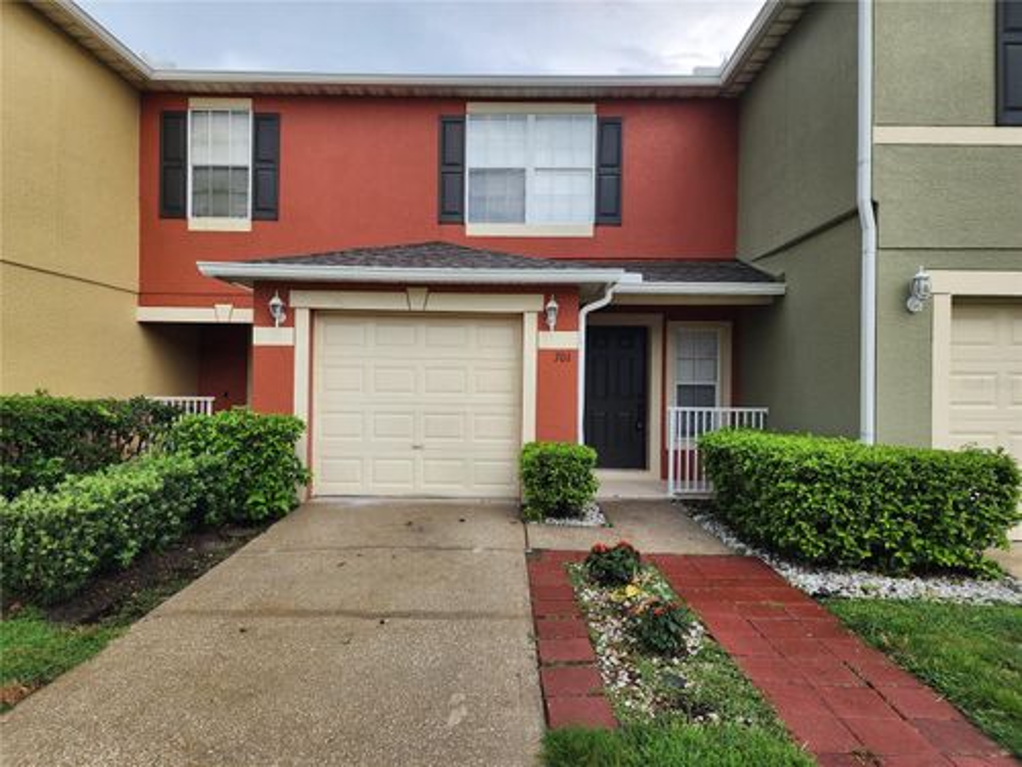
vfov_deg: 58.9
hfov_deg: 73.9
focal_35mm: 23
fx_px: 679
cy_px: 384
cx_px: 511
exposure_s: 1/286
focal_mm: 6.4
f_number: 1.8
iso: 12
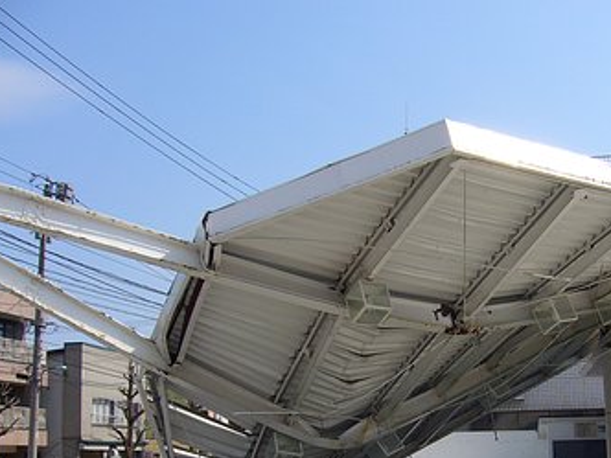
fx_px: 953
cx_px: 451
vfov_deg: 26.6
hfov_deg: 34.9
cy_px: 351
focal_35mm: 54
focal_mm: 5.8
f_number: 5.6
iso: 80
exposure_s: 1/400
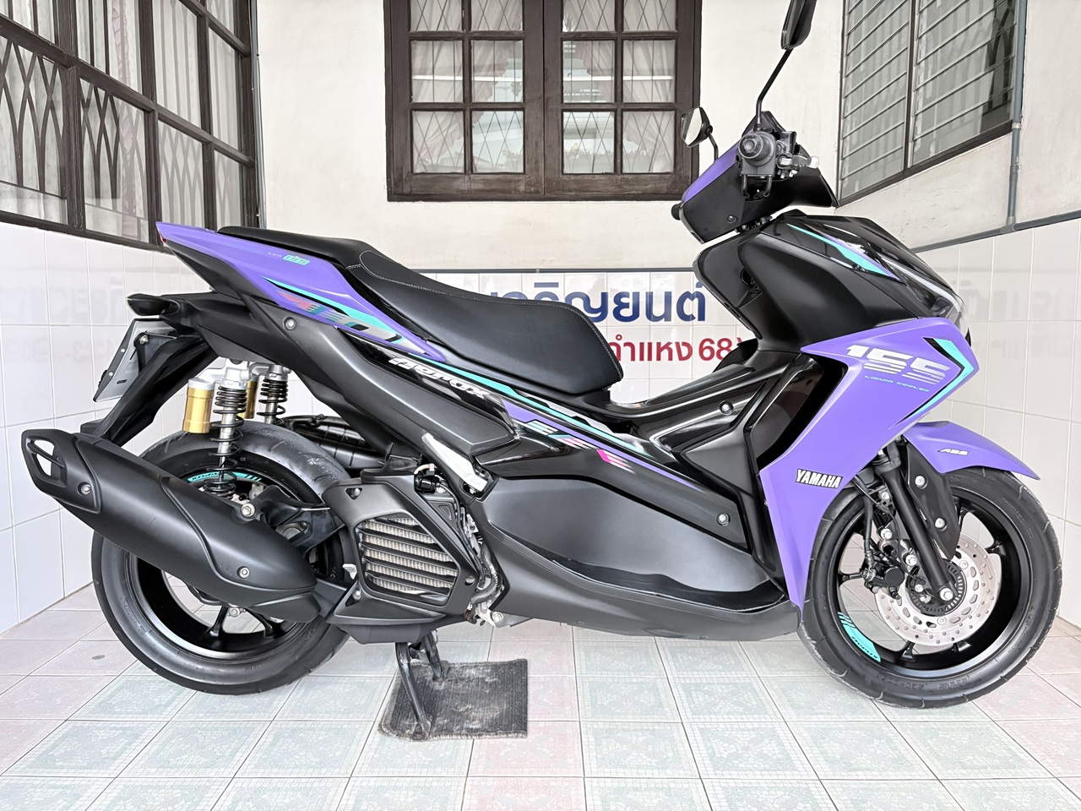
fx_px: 812
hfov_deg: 67.3
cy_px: 406
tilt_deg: -5.6
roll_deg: +0.7
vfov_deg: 53.1
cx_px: 540
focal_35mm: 26
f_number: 1.6
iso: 500
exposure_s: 1/42
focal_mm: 5.96
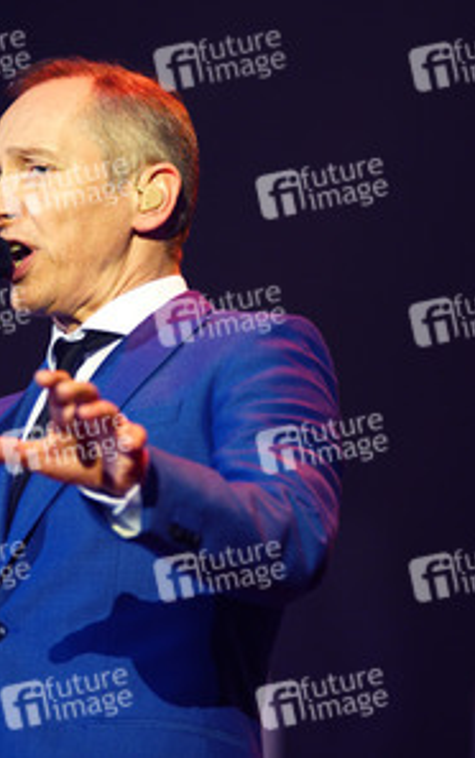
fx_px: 8625
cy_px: 380
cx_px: -1
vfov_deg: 5.0
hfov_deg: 3.2
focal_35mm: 417
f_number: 2.8
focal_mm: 270
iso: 1600
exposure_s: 1/160
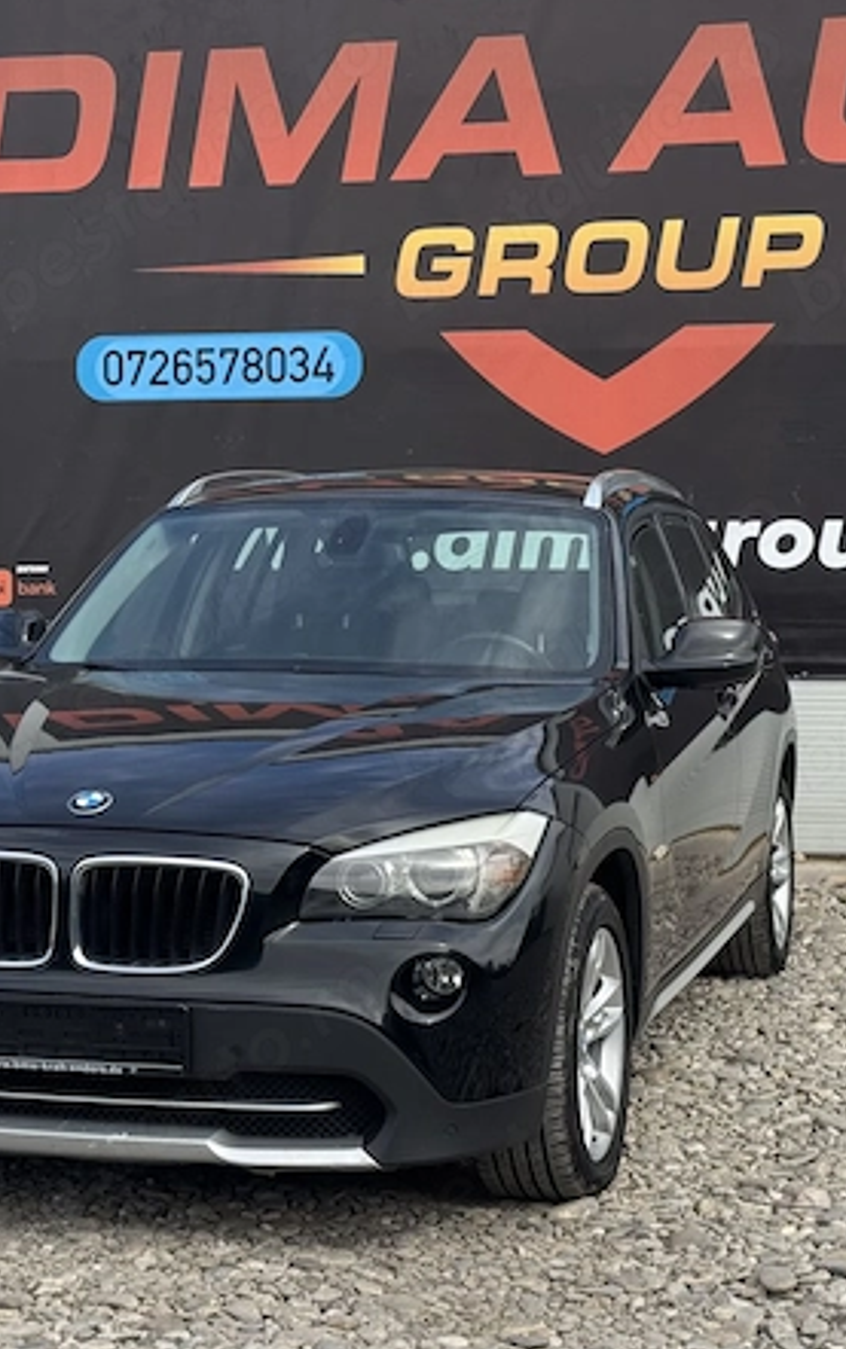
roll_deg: +0.5
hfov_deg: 18.9
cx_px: 418
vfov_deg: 29.8
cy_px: 678
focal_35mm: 69
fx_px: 2540
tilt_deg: -1.7
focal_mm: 6.76
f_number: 1.78
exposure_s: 1/1984
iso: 64
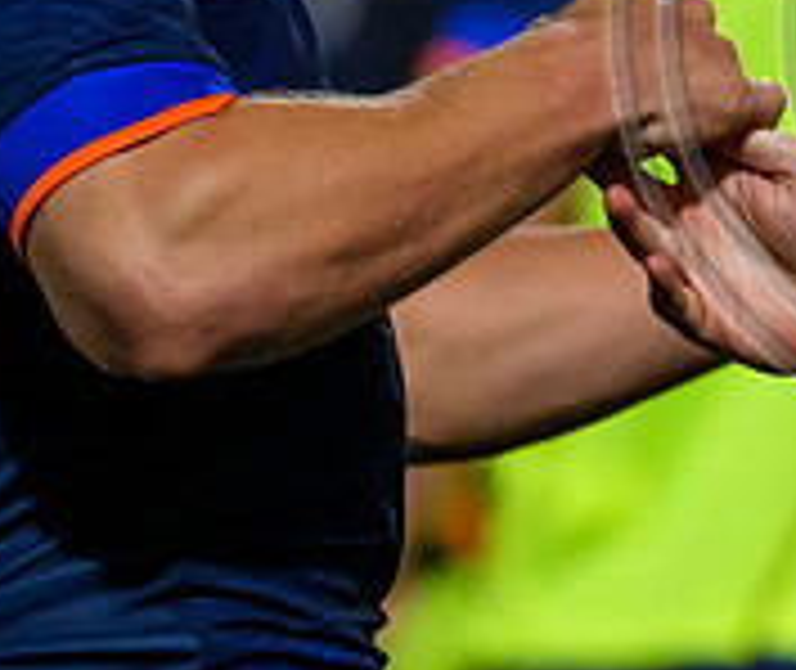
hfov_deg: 1.1
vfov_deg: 1.0
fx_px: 39821
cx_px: 1648
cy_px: -175
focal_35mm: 1656
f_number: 3.2
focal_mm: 400
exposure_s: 1/1600
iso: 8000
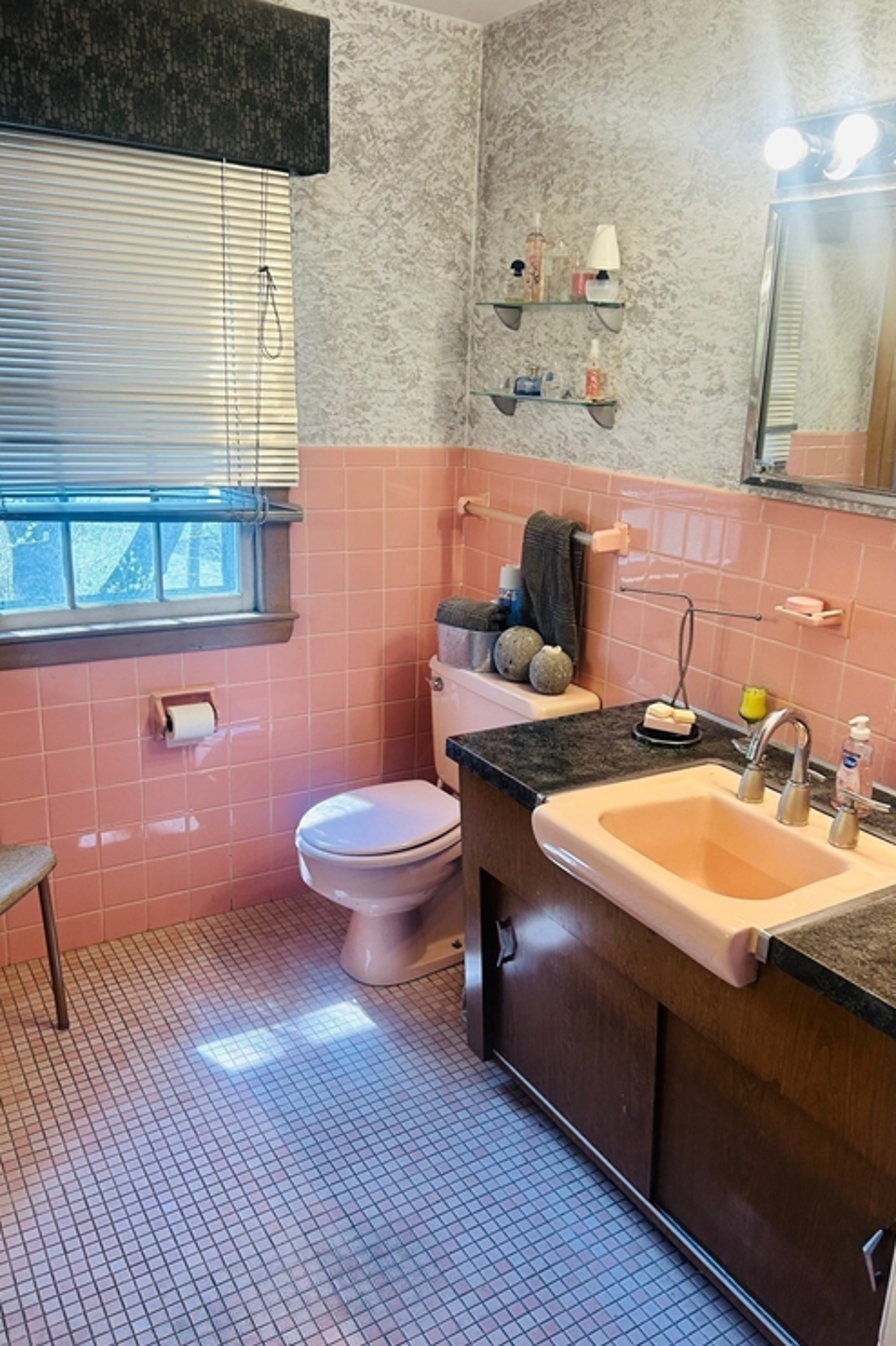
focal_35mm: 28
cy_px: 662
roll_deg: -2.7
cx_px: 517
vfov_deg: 65.5
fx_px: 1046
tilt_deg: -14.8
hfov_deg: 46.2
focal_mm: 5.7
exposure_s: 1/120
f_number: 1.5
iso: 80
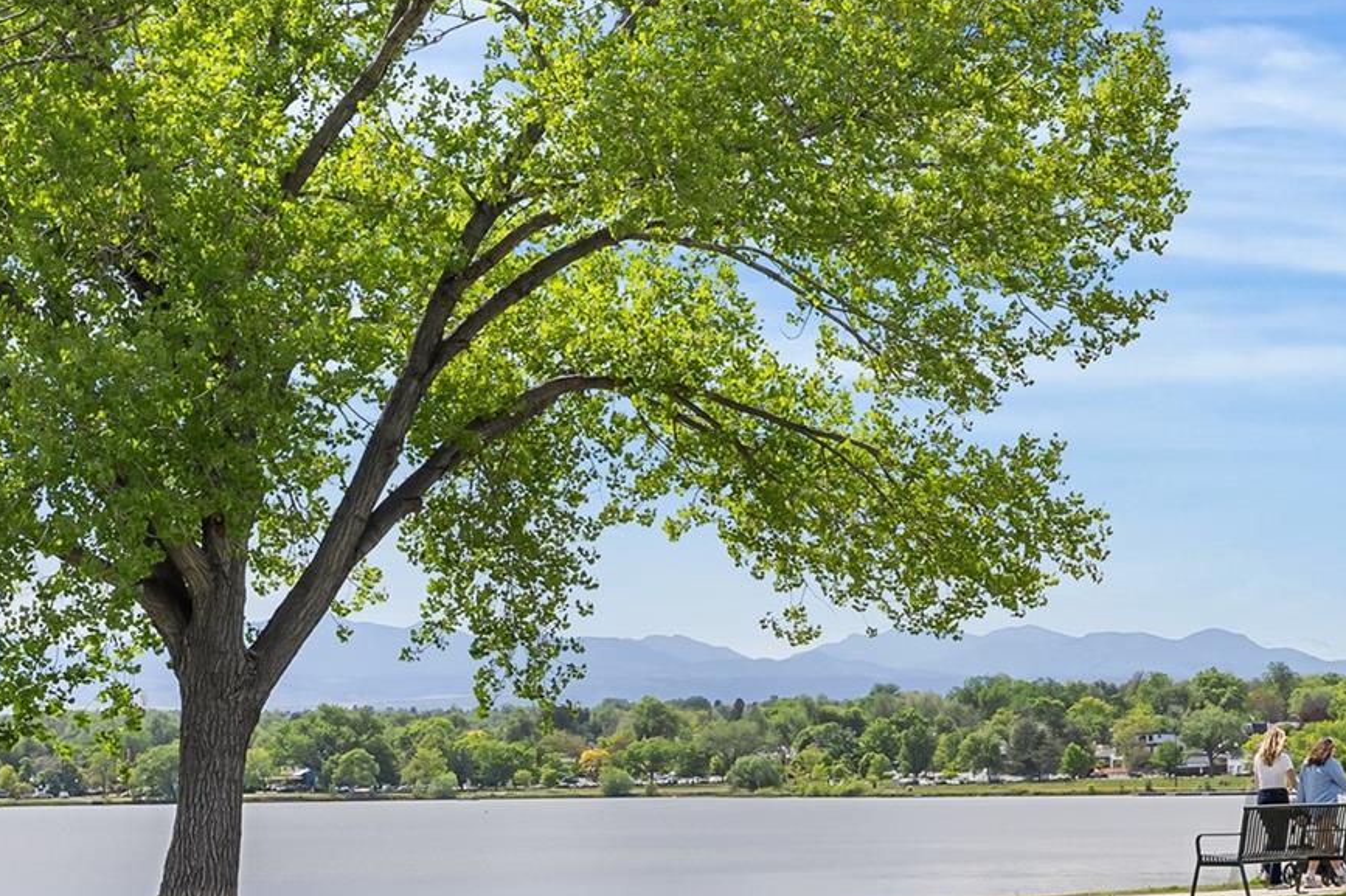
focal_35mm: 96
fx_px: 3587
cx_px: 1063
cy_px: 396
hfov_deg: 21.0
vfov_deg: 14.2
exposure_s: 1/20
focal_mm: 35
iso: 160
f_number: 8
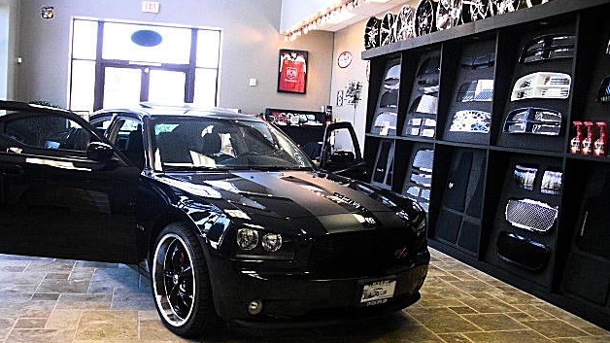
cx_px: 308
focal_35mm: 40
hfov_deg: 50.5
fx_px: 647
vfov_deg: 29.7
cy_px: 190
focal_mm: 6.3
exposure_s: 1/80
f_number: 2.8
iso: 400
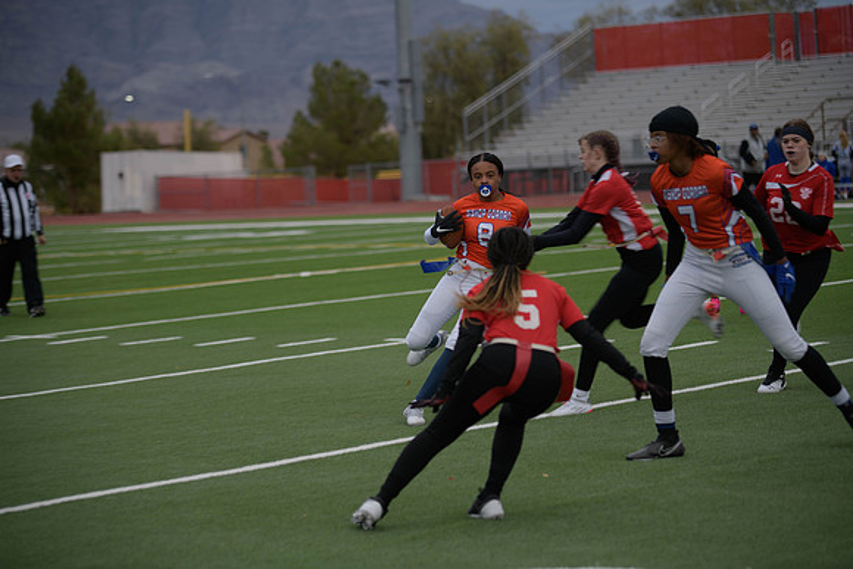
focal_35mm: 120
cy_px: 284
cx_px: 426
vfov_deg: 11.4
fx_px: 2844
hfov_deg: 17.1
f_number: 2.8
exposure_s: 1/200
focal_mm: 120
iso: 140
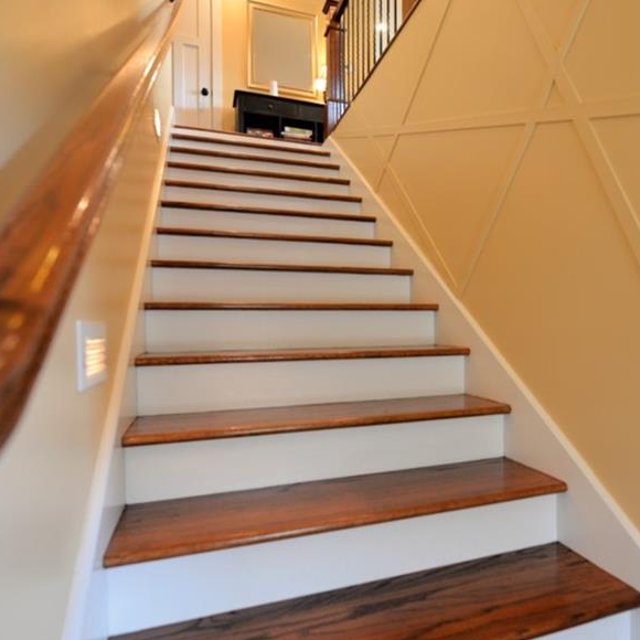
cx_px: 401
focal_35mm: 24
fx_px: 502
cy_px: 333
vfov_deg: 65.0
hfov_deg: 64.1
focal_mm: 16
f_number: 3.5
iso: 800
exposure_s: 1/50
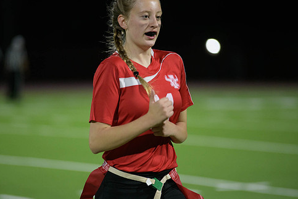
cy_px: 100
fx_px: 1987
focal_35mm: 240
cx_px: 132
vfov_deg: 5.7
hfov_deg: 8.6
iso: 2800
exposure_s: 1/640
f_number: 2.8
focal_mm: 200
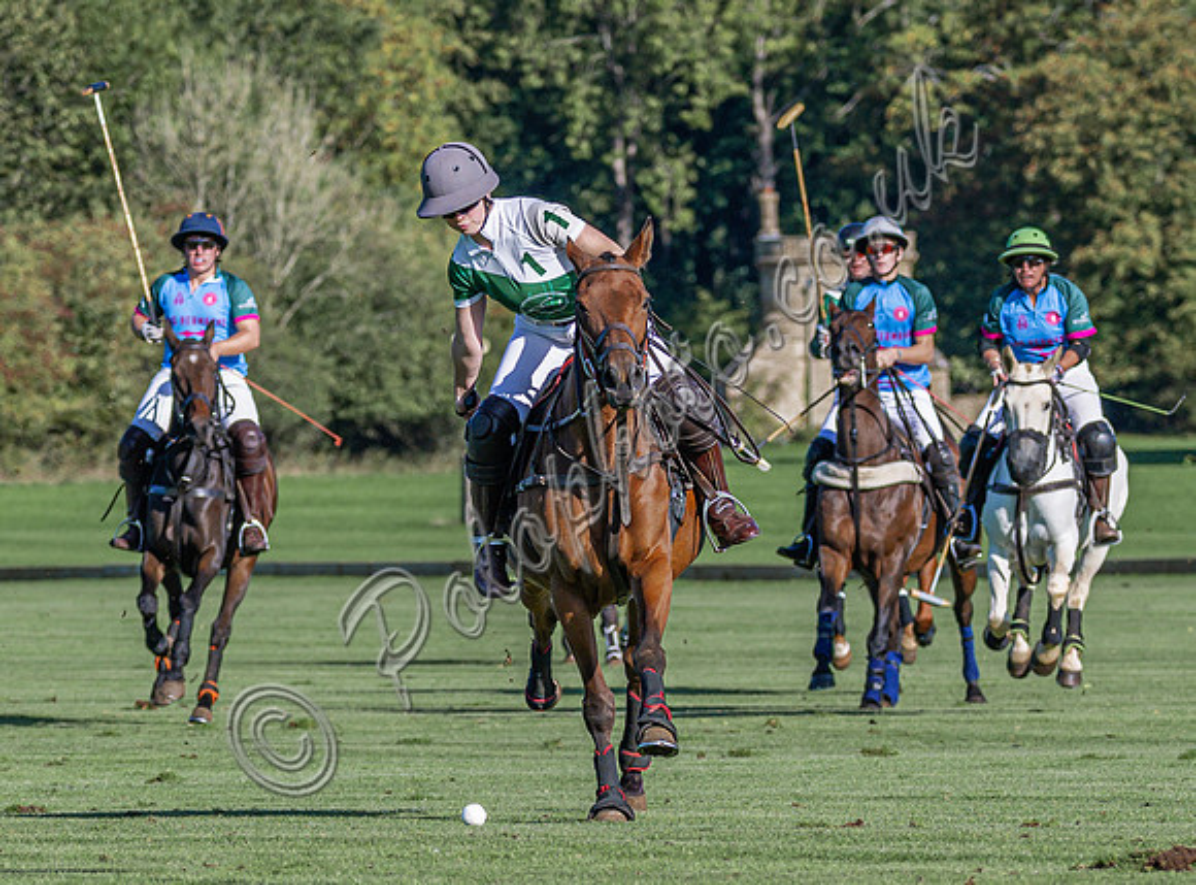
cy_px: 766
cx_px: 515
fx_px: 15782
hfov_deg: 4.3
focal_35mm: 459
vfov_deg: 3.2
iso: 250
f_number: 4.8
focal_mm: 160
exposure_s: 1/2000
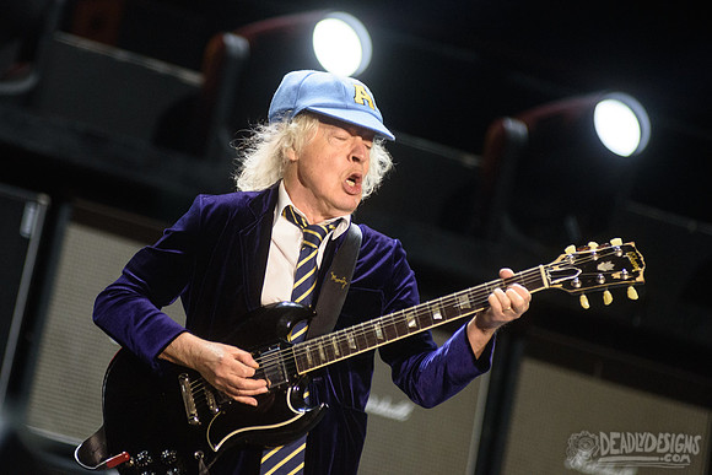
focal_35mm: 284
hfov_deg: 7.3
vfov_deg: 4.8
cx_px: 251
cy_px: 138
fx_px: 5613
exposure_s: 1/800
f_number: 4
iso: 2500
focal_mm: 200
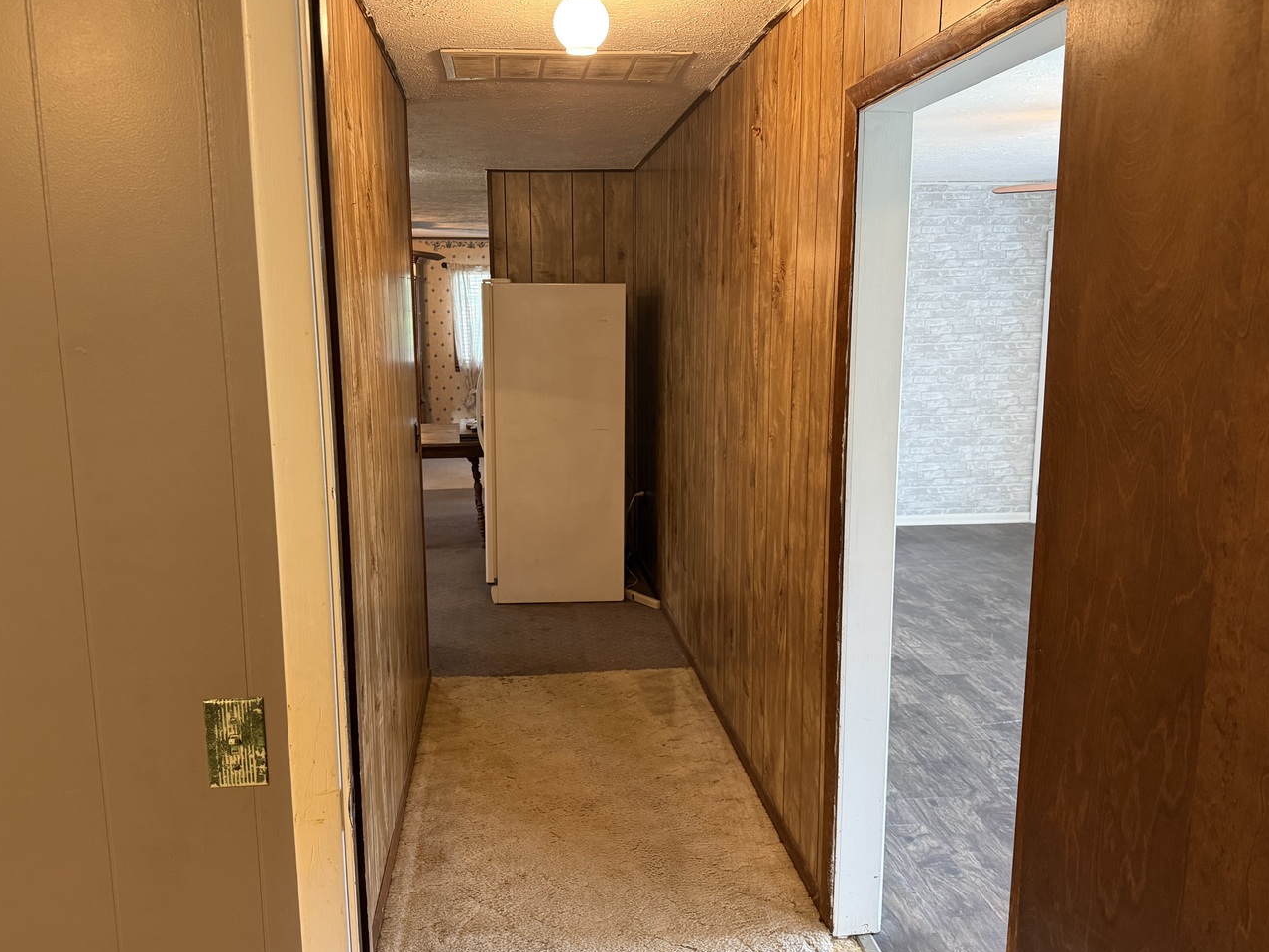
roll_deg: +1.1
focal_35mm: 27
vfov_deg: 51.4
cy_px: 484
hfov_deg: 65.2
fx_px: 990
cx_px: 581
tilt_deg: -8.0
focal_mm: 6.76
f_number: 1.78
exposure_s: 1/60
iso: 400
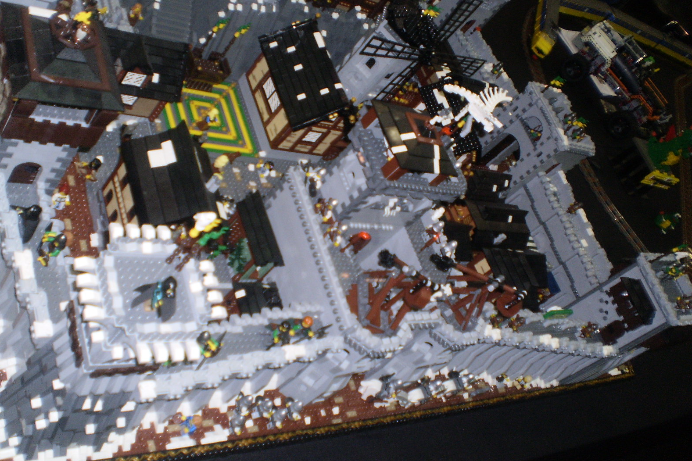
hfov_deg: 50.7
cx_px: 345
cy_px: 227
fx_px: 730
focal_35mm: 38
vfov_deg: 35.0
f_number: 3.1
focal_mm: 6.3
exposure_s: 1/30
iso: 125
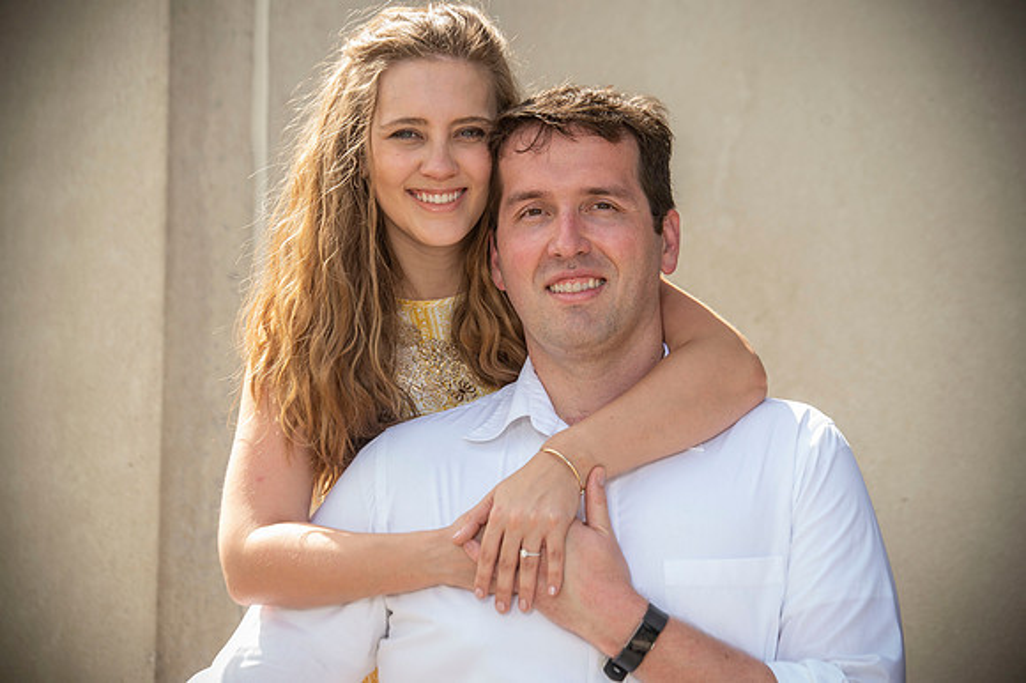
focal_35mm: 130
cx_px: 513
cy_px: 342
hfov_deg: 15.8
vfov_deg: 10.5
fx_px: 3703
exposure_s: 1/250
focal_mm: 130
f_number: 6.3
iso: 250
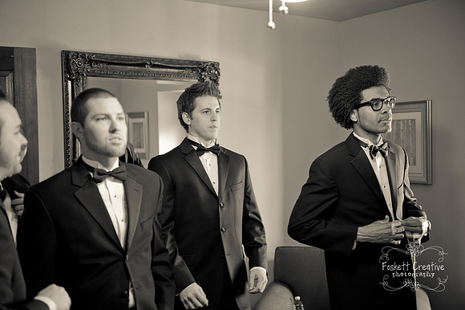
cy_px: 155
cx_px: 232
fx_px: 620
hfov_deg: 41.1
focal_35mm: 48
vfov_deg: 28.0
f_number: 2.8
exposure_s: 1/60
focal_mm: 48
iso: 1600
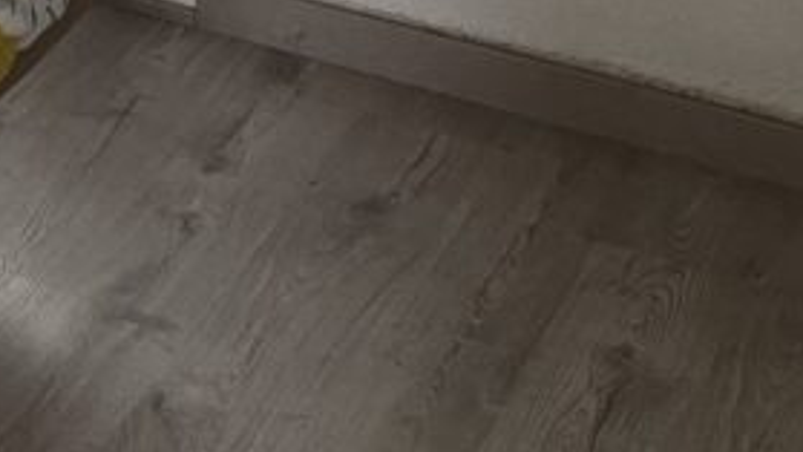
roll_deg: +3.3
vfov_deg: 11.0
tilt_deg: -19.0
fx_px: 2215
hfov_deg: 19.1
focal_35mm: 104
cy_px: -325
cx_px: -230
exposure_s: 1/60
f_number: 1.6
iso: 160
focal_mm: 4.2
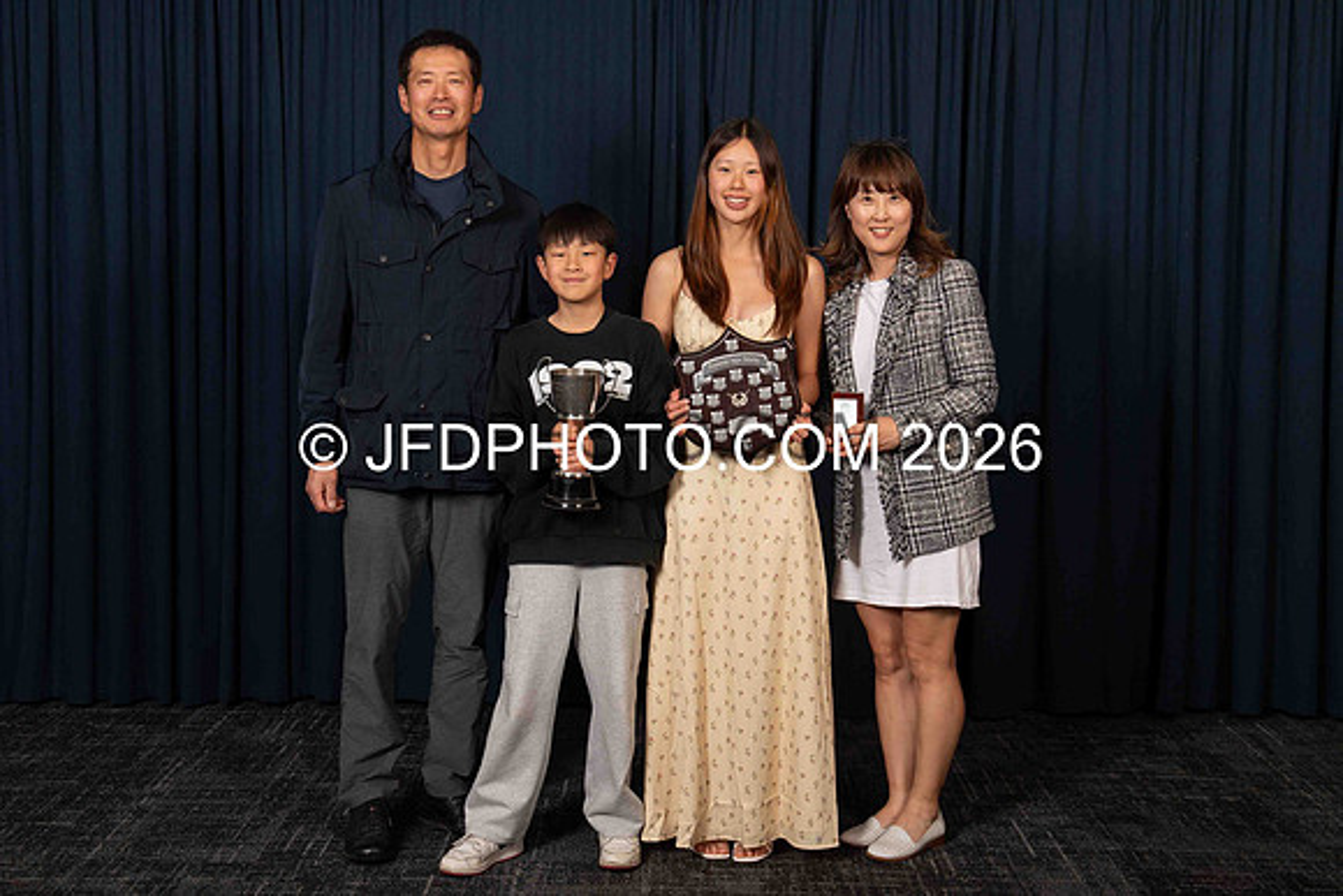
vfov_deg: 26.6
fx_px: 1892
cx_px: 671
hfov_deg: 39.1
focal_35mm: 51
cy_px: 398
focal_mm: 44
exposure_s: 1/250
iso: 125
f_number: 5.6
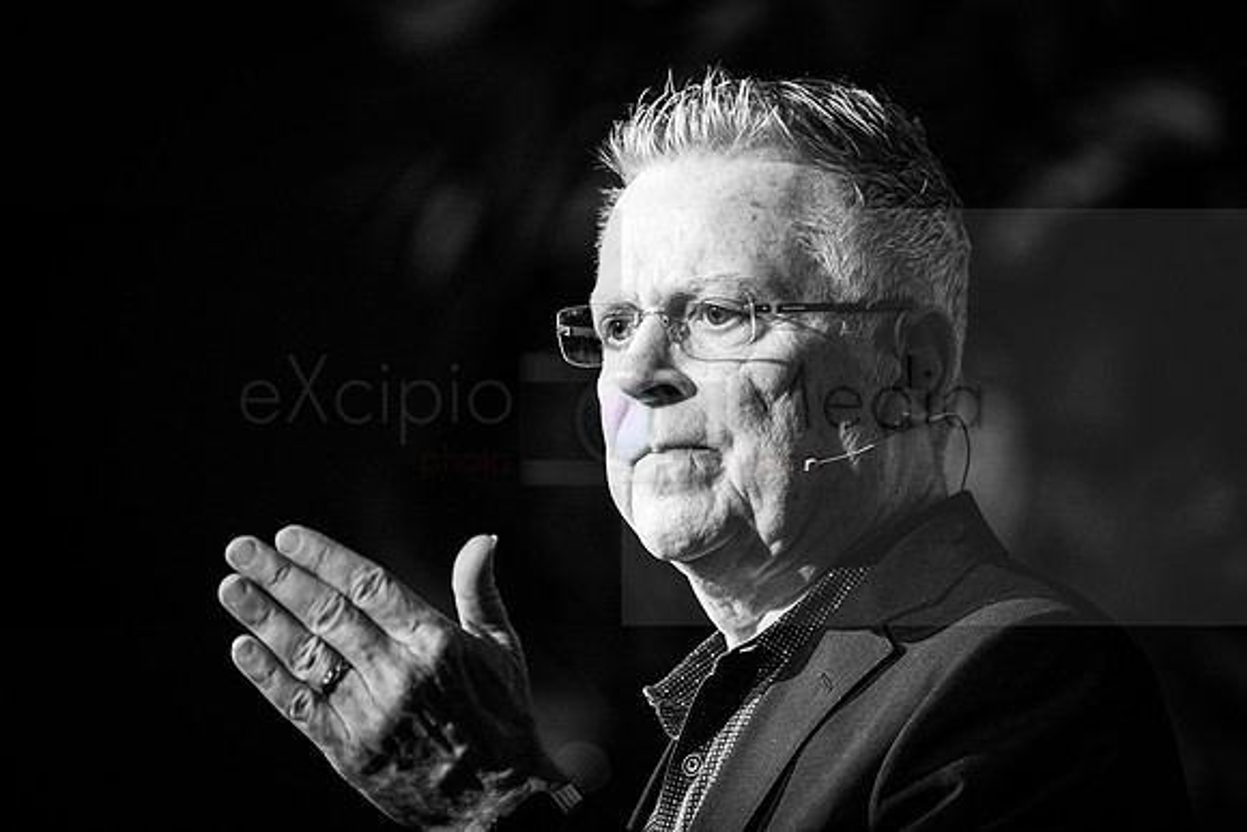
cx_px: 663
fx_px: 14728
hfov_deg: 4.8
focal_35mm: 425
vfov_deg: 3.2
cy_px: 390
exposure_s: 1/125
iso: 5000
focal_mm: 400
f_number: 5.6
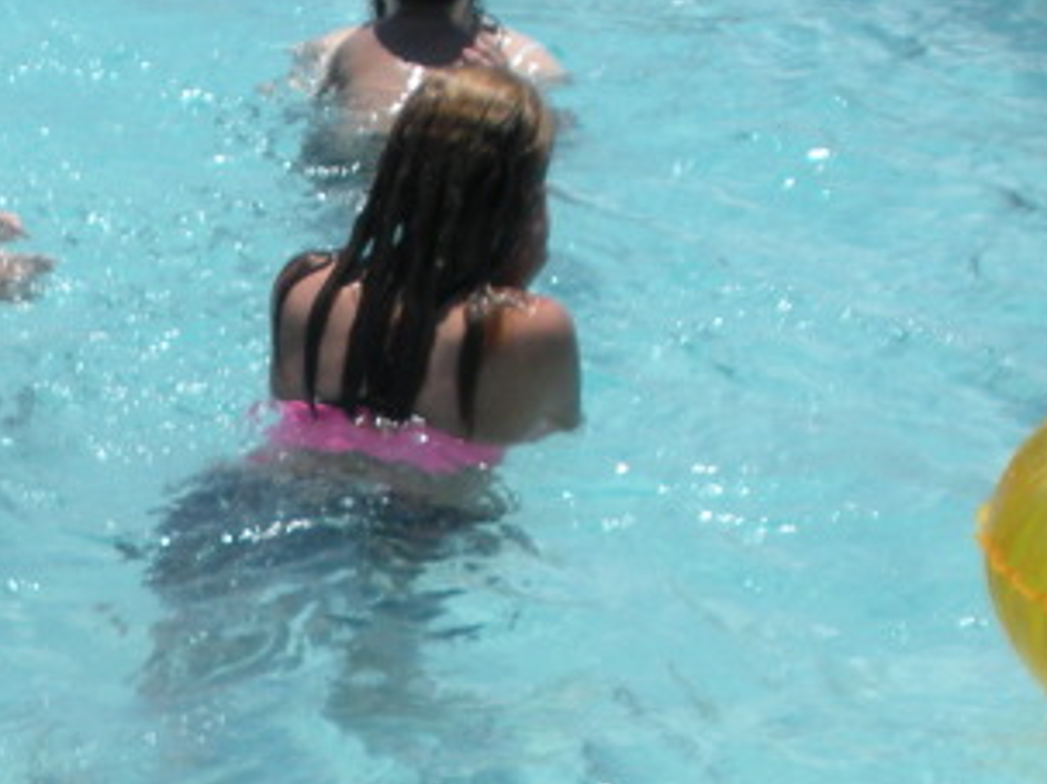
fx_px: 5321
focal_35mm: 176
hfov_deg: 11.1
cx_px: 48
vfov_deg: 8.3
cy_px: 1091
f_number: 4.4
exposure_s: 1/656
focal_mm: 9.1
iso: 64
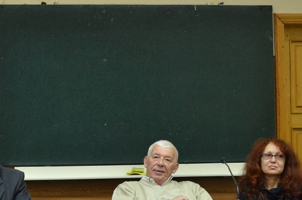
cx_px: 15
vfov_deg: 11.9
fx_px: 954
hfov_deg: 17.6
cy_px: 142
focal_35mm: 114
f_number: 4.2
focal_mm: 38
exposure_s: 1/25
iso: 1600
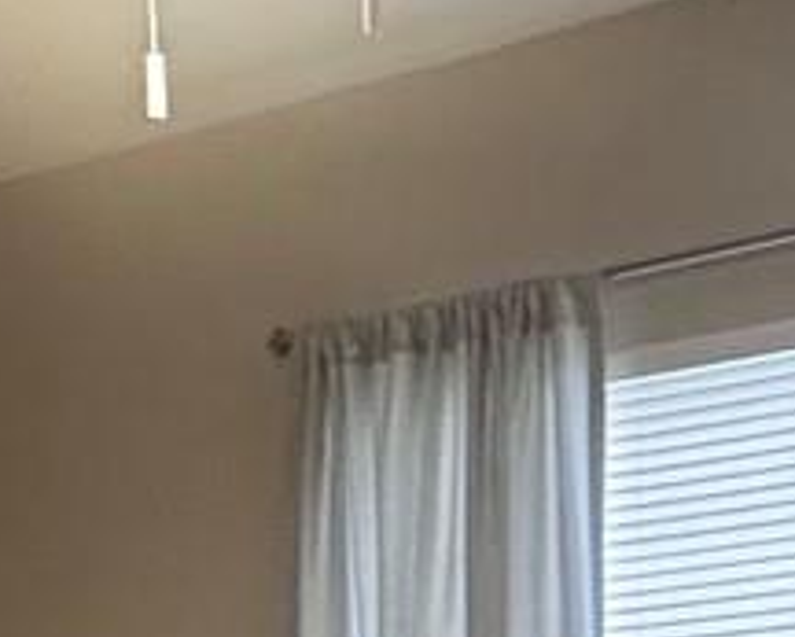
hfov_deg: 18.9
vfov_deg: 12.6
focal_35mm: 101
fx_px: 2377
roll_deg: +2.5
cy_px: 1429
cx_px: 294
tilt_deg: -13.1
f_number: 2.2
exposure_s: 1/60
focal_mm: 2.22
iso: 200
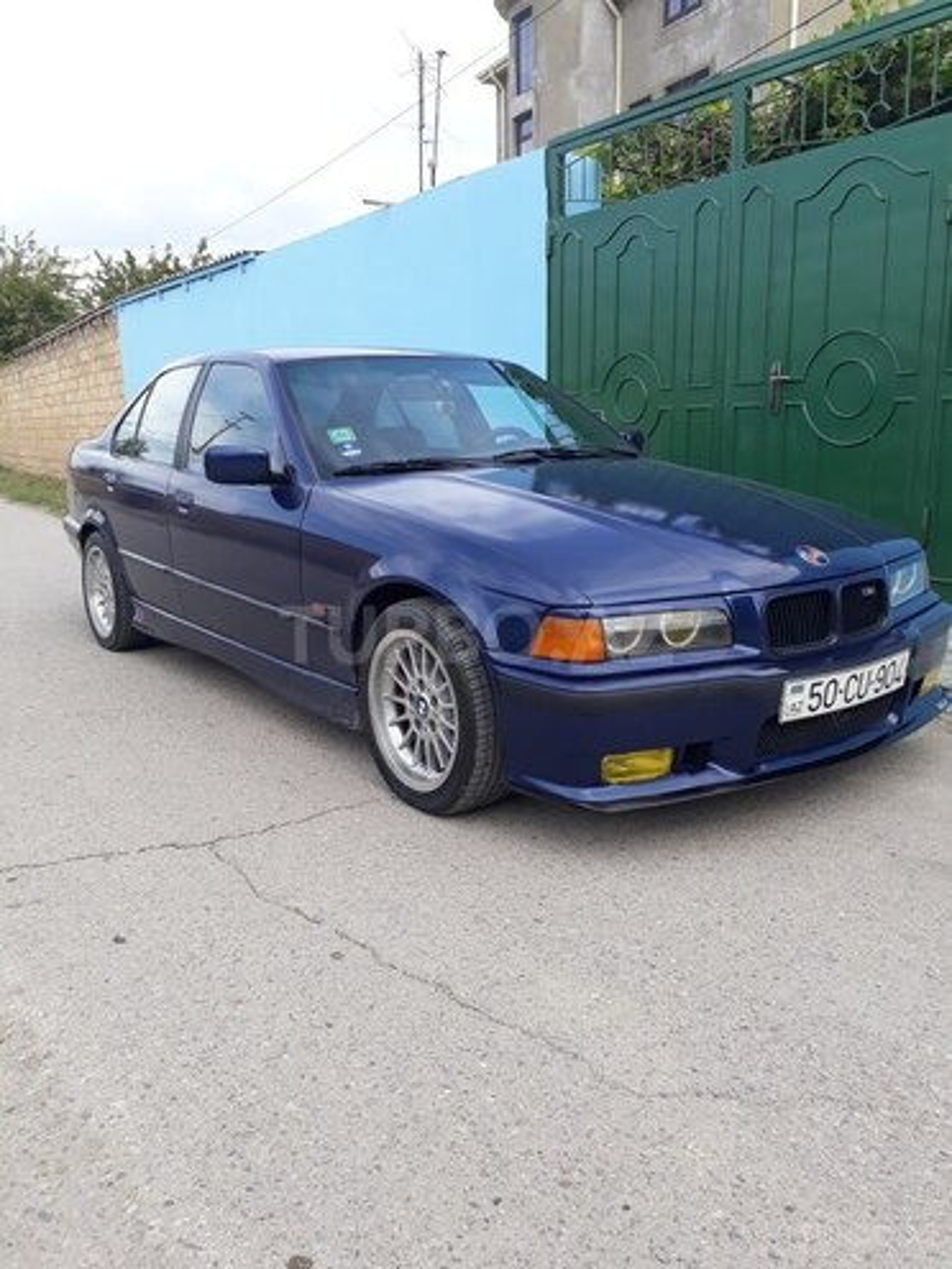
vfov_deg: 65.3
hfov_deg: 51.4
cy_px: 634
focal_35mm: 27
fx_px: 990
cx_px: 476
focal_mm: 3.6
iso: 40
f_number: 1.9
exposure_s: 1/556
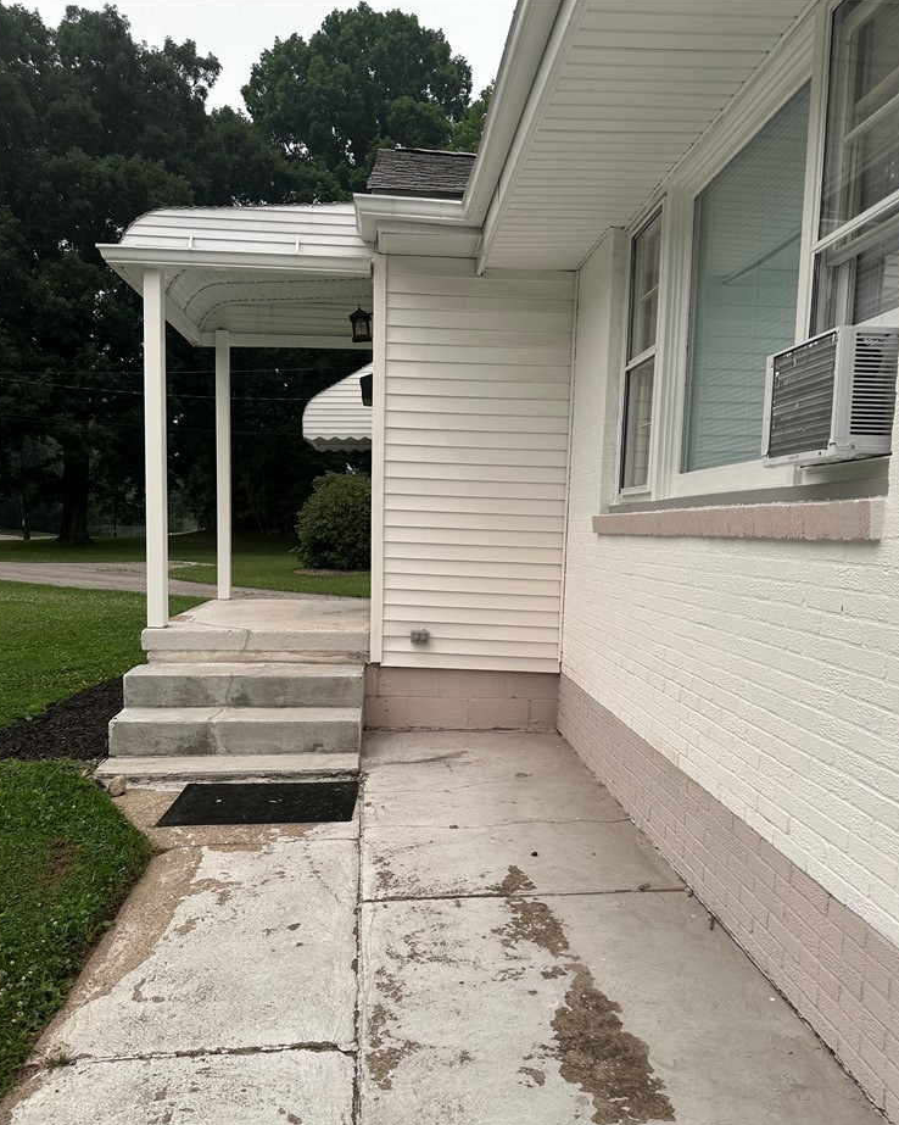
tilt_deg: -5.9
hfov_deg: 54.9
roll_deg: -1.3
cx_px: 450
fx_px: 865
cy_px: 620
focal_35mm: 26
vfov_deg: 65.9
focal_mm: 6.86
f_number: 1.78
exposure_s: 1/4545
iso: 80
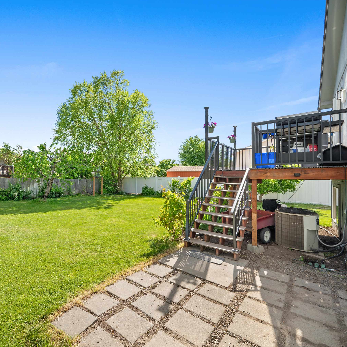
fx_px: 204
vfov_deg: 80.7
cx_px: 102
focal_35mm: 18
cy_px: 173
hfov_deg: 76.7
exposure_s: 1/30
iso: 100
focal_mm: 14
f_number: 8
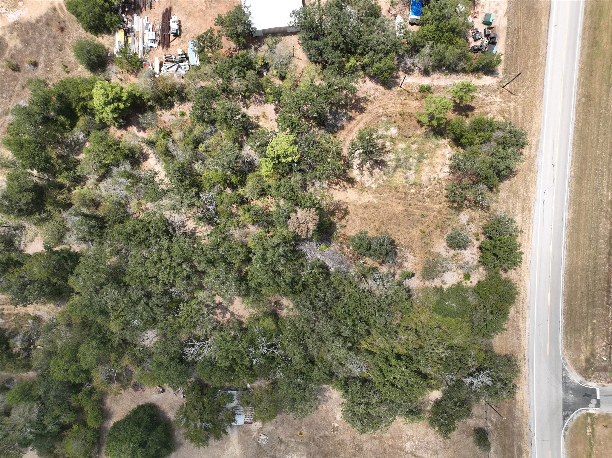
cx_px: 306
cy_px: 229
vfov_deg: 56.8
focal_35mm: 24
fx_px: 424
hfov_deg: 71.6
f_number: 2.8
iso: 110
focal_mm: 12.29
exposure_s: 1/1250
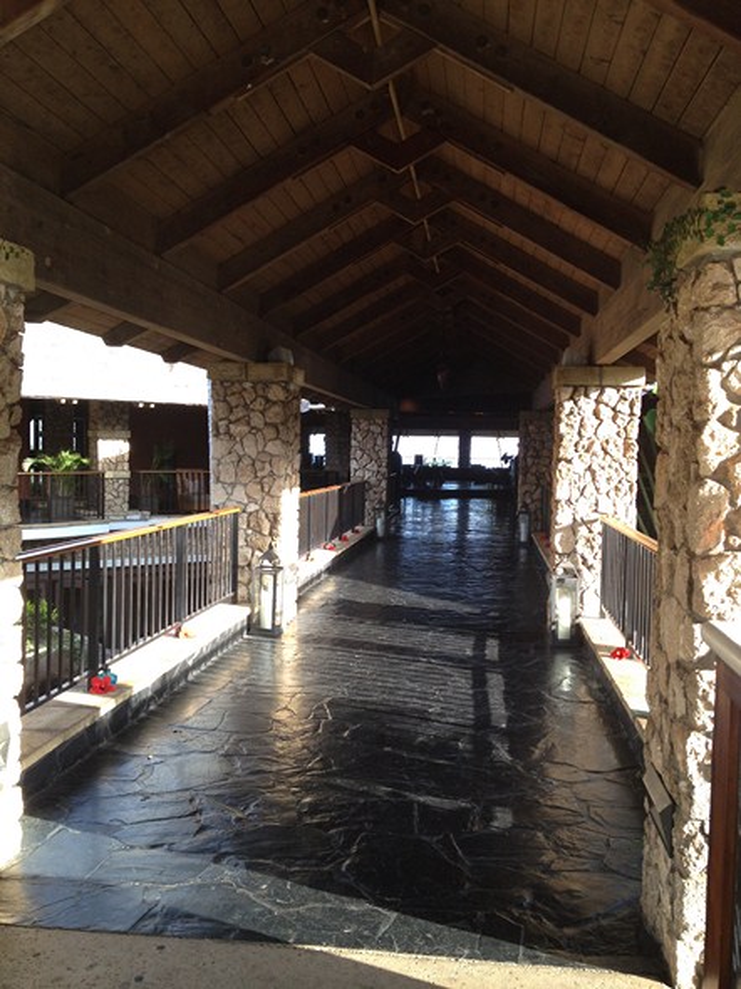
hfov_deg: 40.7
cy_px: 494
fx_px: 1000
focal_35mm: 35
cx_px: 370
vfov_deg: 52.6
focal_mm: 4.28
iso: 100
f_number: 2.4
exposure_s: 1/120
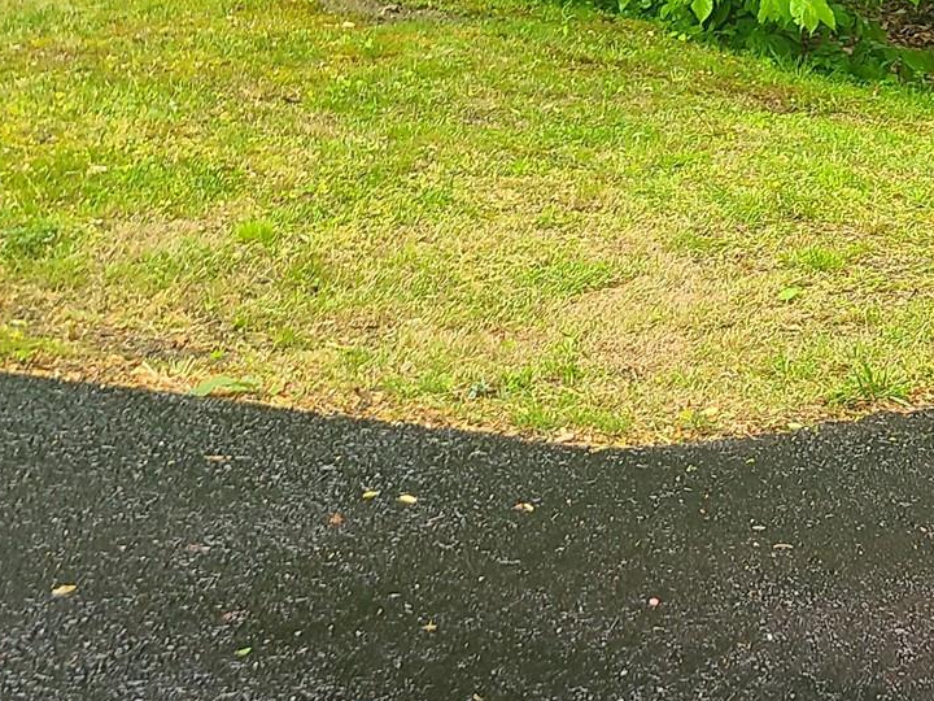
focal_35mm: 74
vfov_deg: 19.8
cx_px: 999
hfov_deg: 24.7
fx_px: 1997
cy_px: 196
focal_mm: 5.4
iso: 100
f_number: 1.8
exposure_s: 1/60
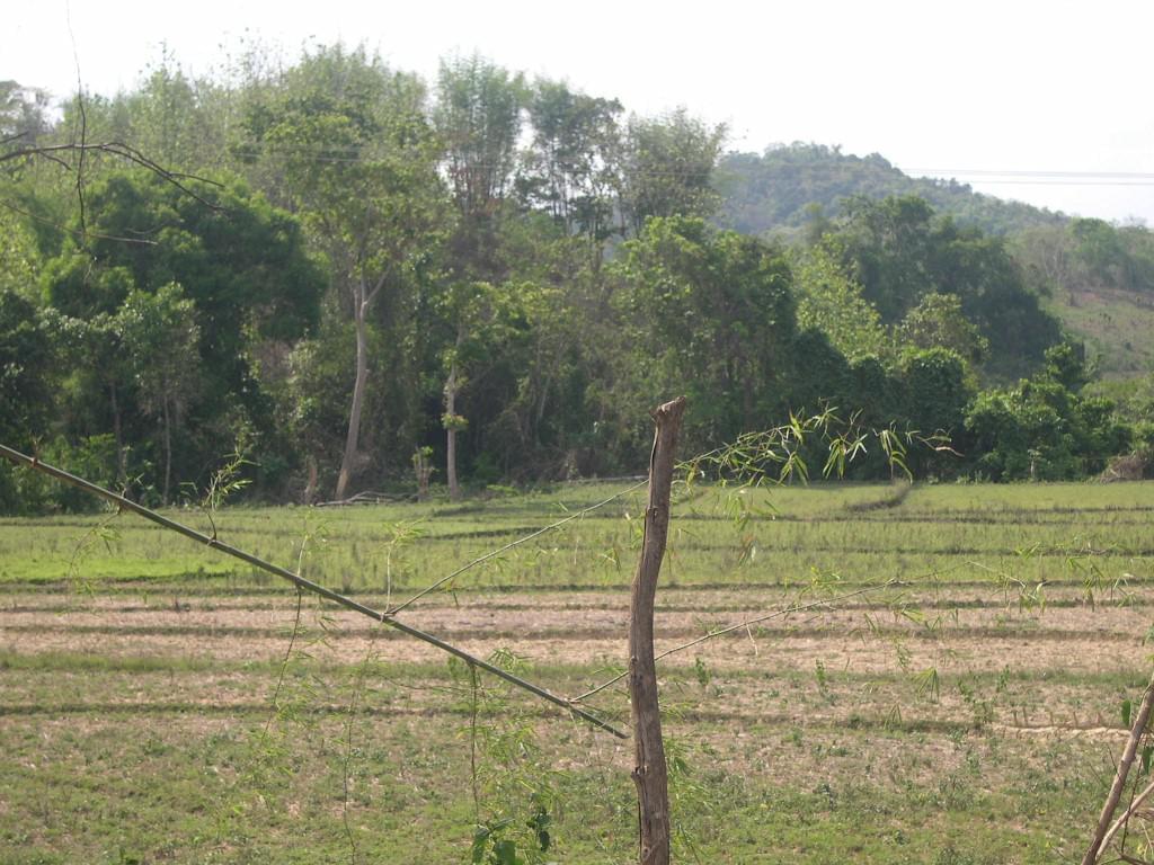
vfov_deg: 20.4
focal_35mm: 72
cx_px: 577
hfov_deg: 27.0
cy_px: 432
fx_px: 2400
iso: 100
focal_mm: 15.3
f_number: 3.8
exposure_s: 1/514
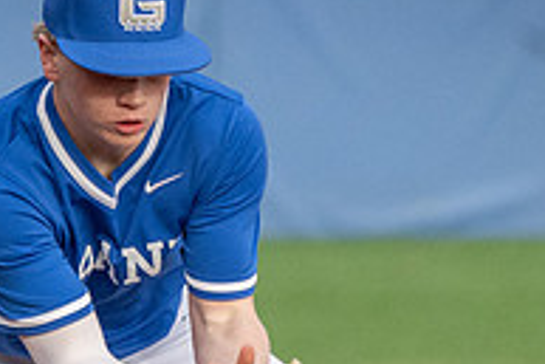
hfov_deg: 1.1
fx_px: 27770
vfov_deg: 0.8
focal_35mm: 1833
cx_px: 72
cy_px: 62
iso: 1400
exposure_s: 1/2000
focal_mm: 330
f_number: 5.6
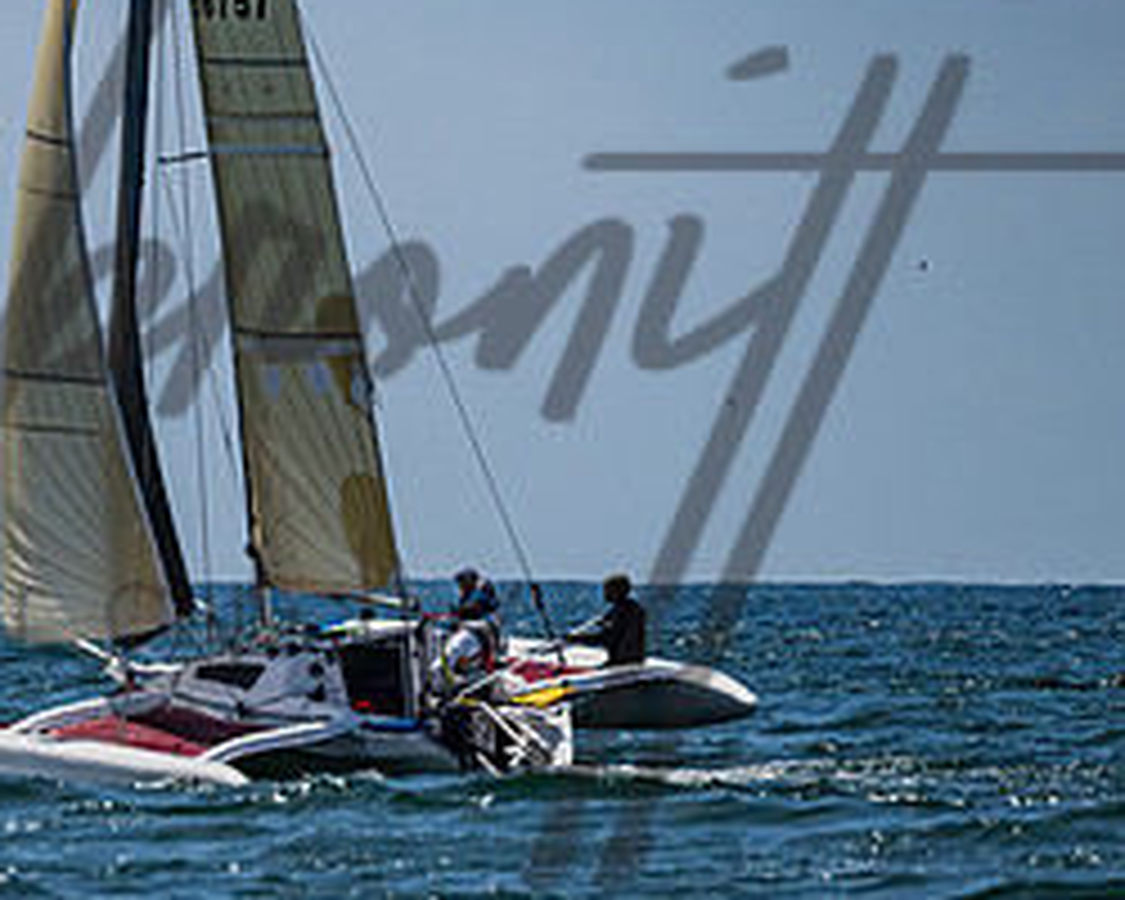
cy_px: 334
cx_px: 168
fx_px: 31997
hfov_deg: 2.0
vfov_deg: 1.6
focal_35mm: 961
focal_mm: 340
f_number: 5.6
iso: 320
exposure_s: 1/5000
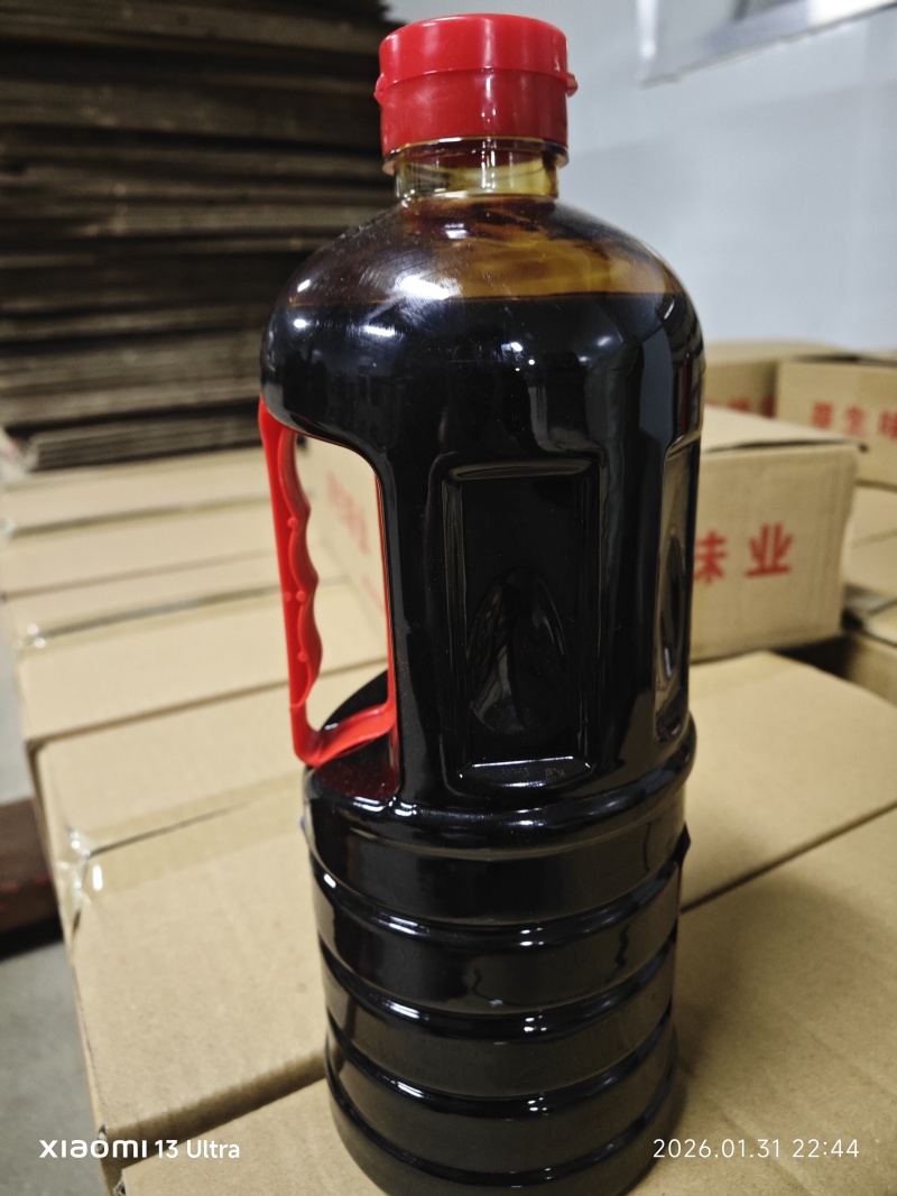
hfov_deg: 58.9
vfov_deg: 73.9
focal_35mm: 23
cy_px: 598
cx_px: 448
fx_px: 795
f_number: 4
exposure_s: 1/30
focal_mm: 8.7
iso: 6400
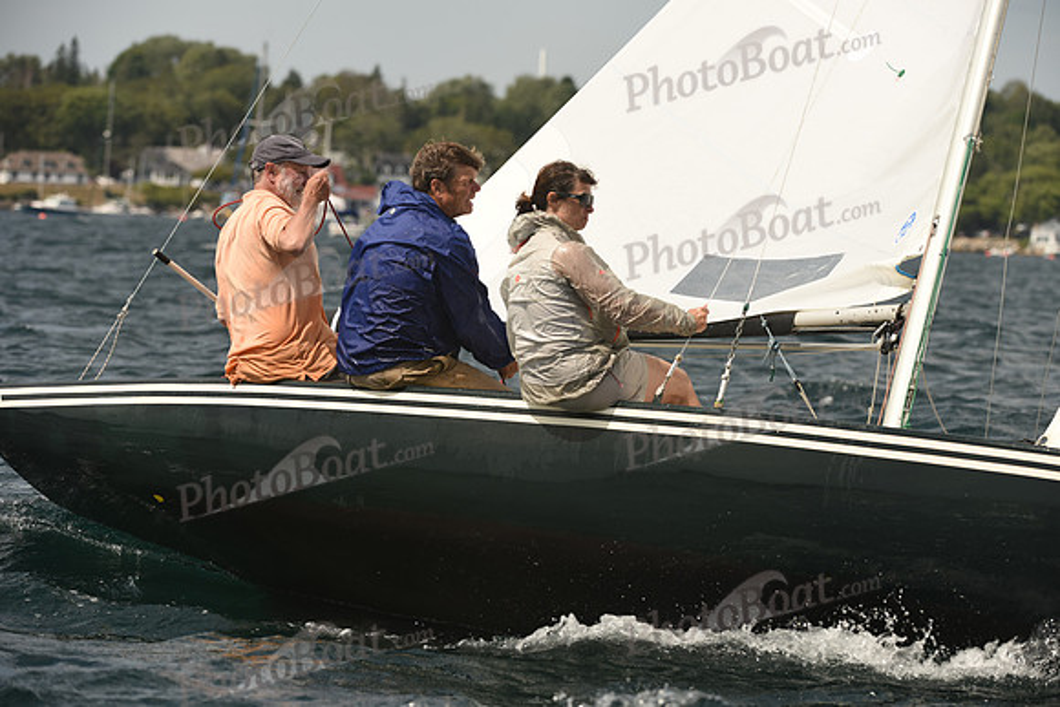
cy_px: 354
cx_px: 530
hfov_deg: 9.4
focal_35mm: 220
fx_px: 6479
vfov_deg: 6.2
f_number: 6.3
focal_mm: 220
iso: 250
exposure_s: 1/1000
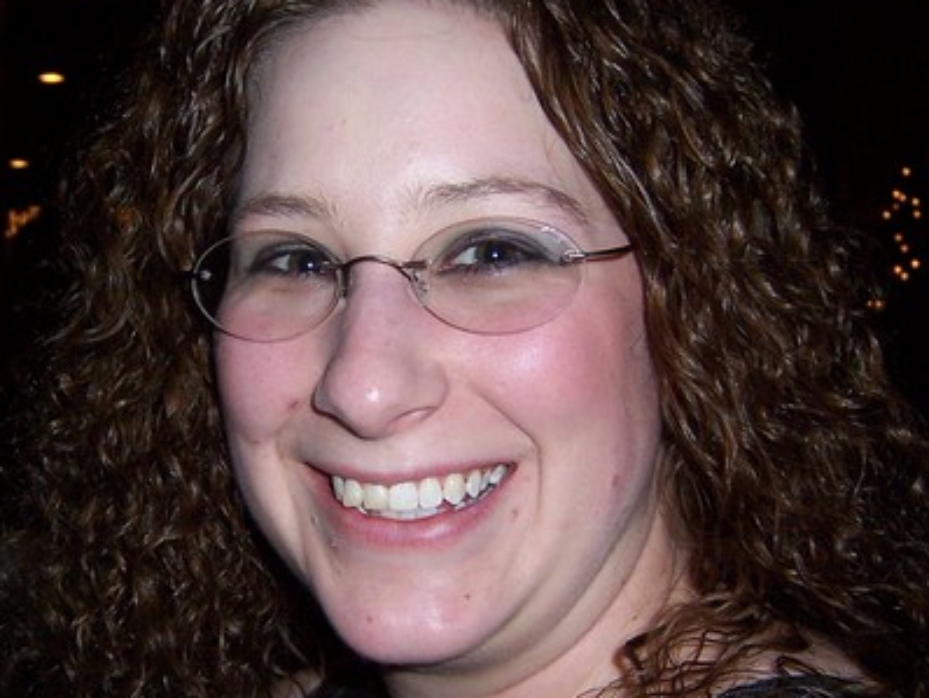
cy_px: 361
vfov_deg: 25.3
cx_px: 359
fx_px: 1558
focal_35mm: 58
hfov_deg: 33.1
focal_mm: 5.5
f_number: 2.8
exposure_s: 1/60
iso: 140
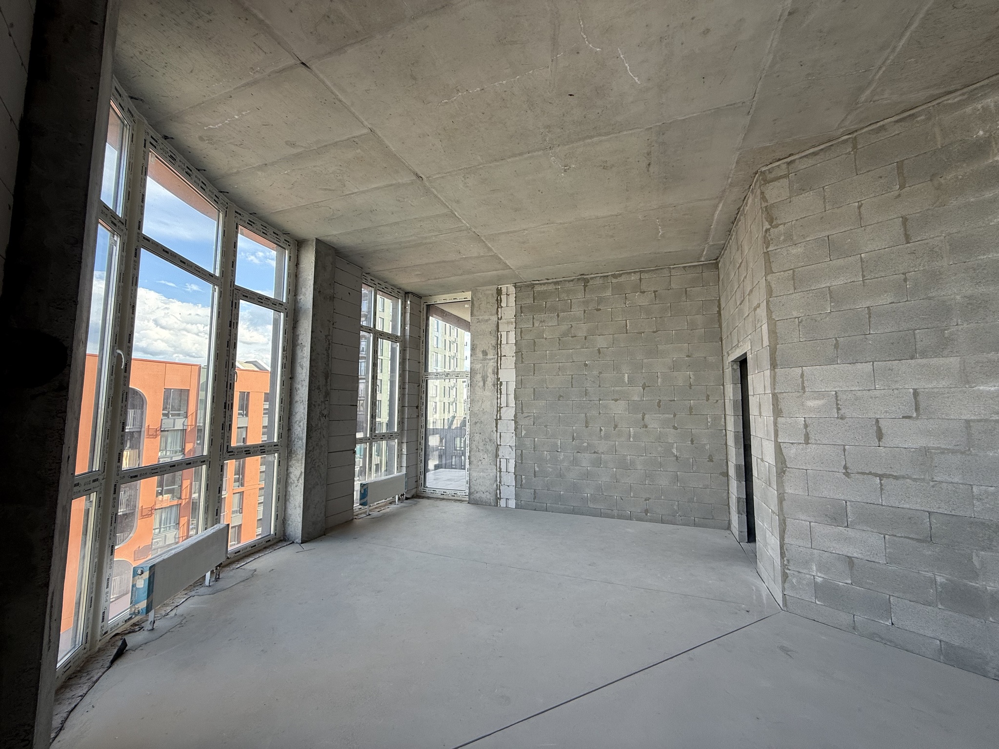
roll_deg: -0.2
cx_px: 500
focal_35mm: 14
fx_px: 404
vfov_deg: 85.7
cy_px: 374
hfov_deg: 102.1
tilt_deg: +5.6
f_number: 2.2
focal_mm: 2.22
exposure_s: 1/185
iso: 64
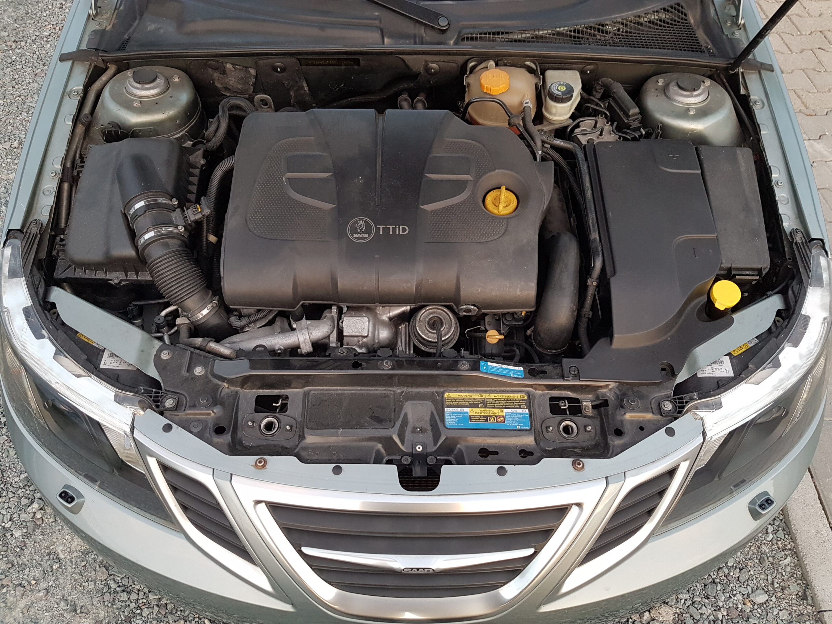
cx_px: 416
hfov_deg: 67.3
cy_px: 312
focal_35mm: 26
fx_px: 625
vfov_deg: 53.1
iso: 80
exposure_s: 1/50
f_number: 1.7
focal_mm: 4.2
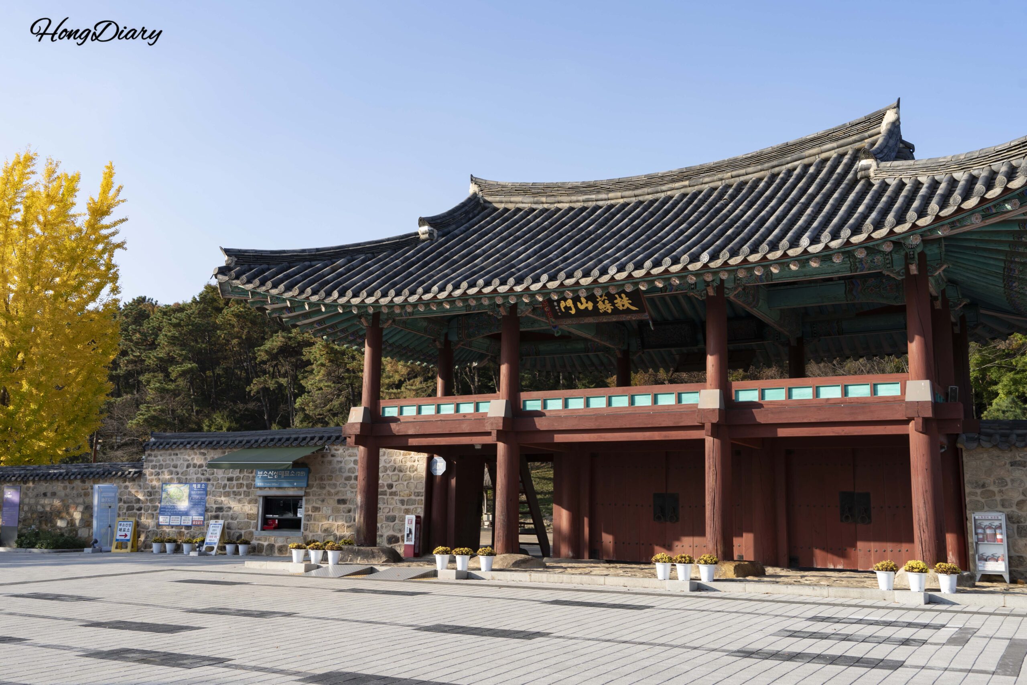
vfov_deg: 36.9
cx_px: 514
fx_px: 1027
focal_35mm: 36
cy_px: 342
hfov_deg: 53.1
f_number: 8
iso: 100
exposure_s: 1/100
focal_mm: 36
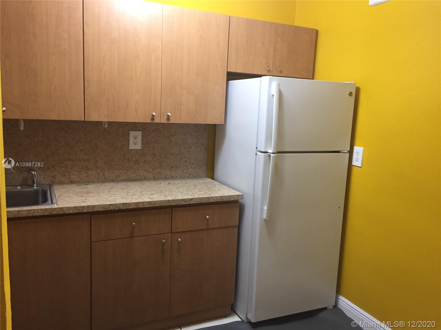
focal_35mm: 29
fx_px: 369
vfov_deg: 48.2
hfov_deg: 61.7
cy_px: 165
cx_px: 220
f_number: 2.2
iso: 160
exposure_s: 1/30
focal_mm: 4.15
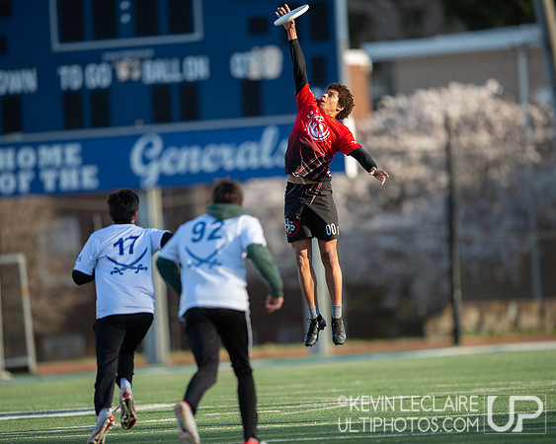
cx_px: 277
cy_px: 222
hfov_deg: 4.2
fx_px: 7592
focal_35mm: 462
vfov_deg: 3.4
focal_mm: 400
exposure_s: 1/1600
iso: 400
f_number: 2.8
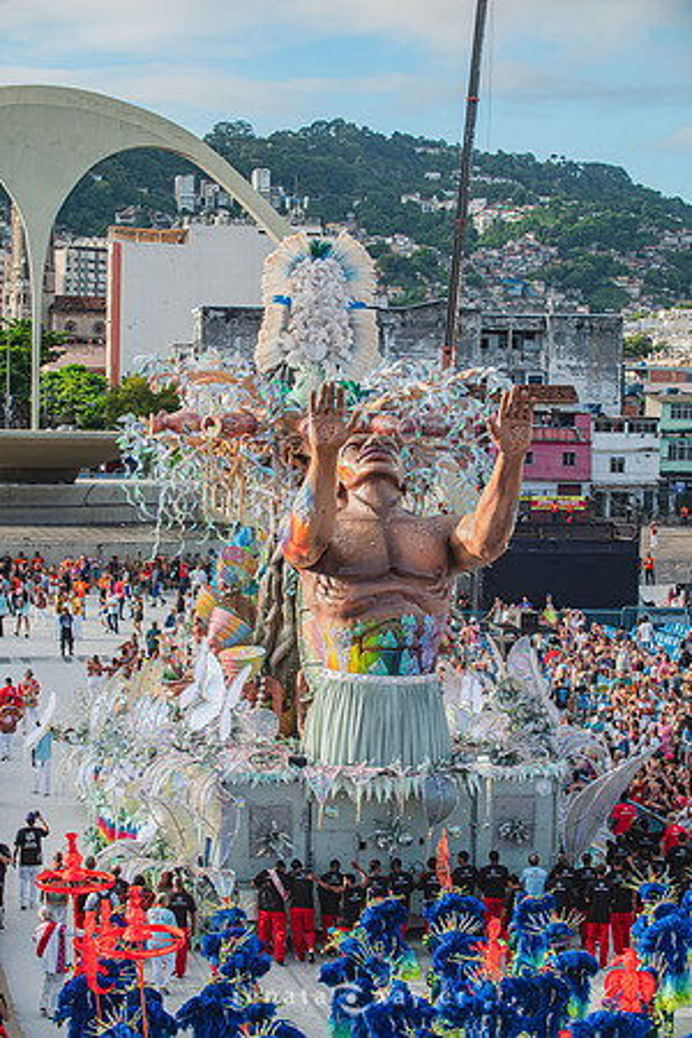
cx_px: 346
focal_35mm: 82
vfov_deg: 24.8
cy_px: 519
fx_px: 2364
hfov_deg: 16.7
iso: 200
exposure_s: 1/800
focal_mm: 82
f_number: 5.6
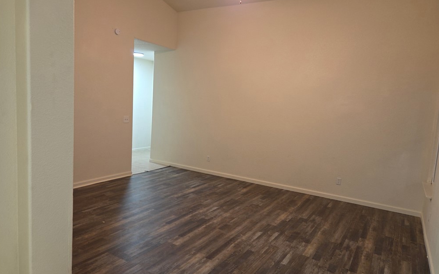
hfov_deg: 72.6
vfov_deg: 49.3
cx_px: 221
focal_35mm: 25
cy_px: 137
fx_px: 299
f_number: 1.8
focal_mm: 5.4
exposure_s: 1/24
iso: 100
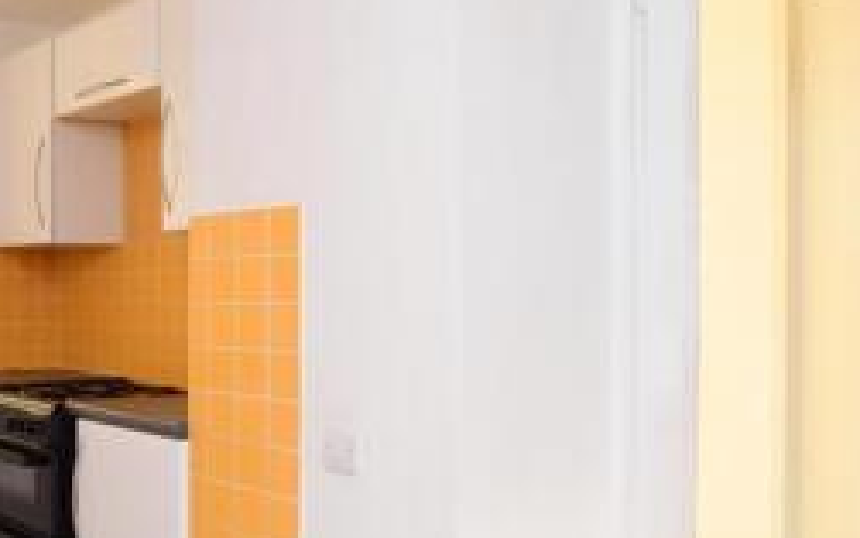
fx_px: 938
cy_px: 293
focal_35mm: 40
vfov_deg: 32.0
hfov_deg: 44.6
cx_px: 79
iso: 400
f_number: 8
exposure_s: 1/20
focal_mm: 10
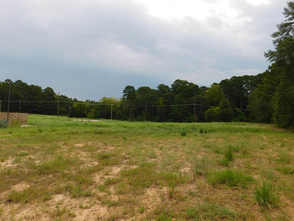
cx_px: 147
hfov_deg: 73.9
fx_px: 195
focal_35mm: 23
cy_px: 110
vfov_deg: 58.9
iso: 125
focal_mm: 4
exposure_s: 1/640
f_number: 3
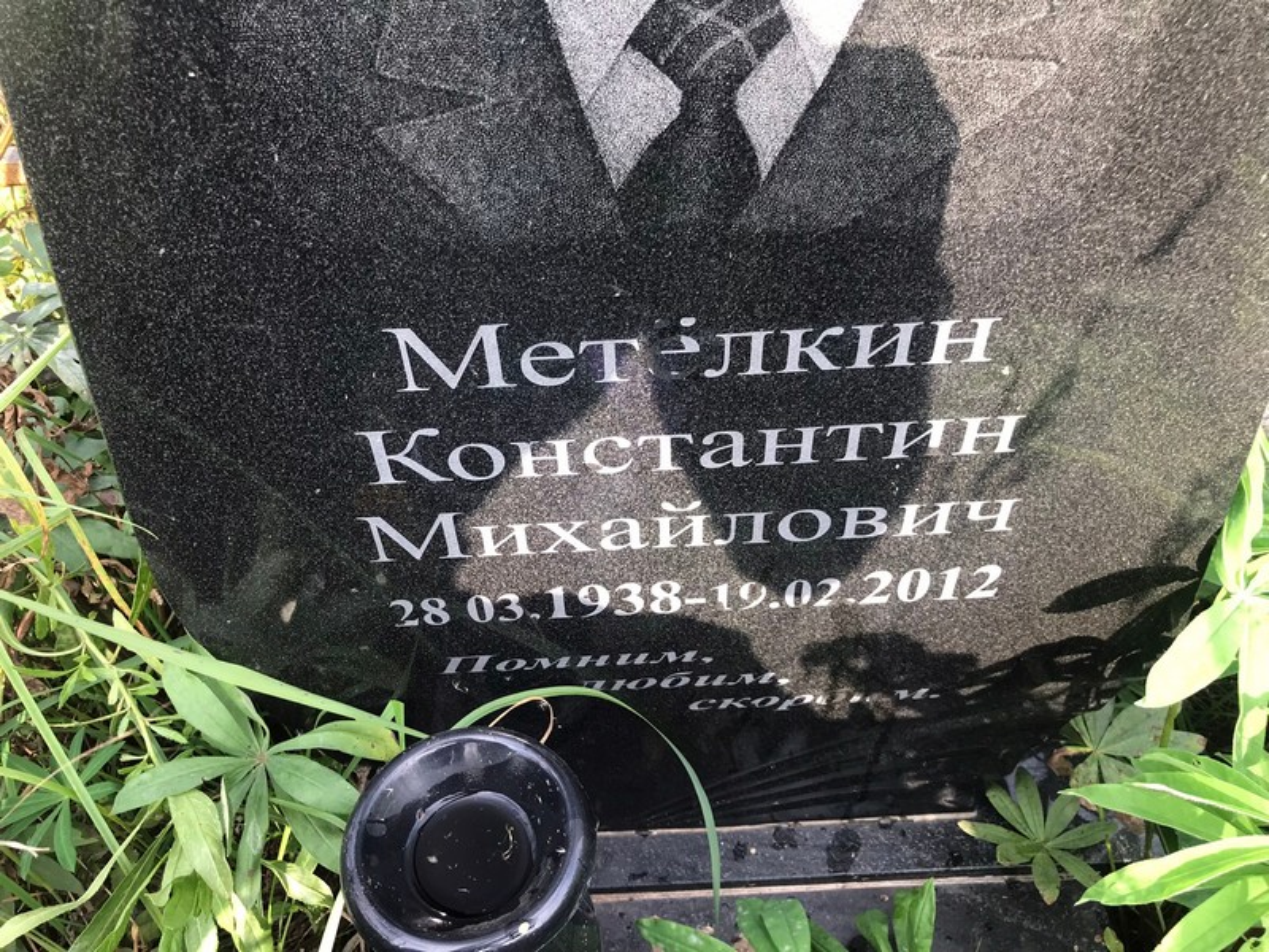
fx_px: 1026
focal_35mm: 28
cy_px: 476
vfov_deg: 49.7
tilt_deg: -46.9
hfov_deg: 63.4
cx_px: 634
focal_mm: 3.99
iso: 20
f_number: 1.8
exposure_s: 1/118
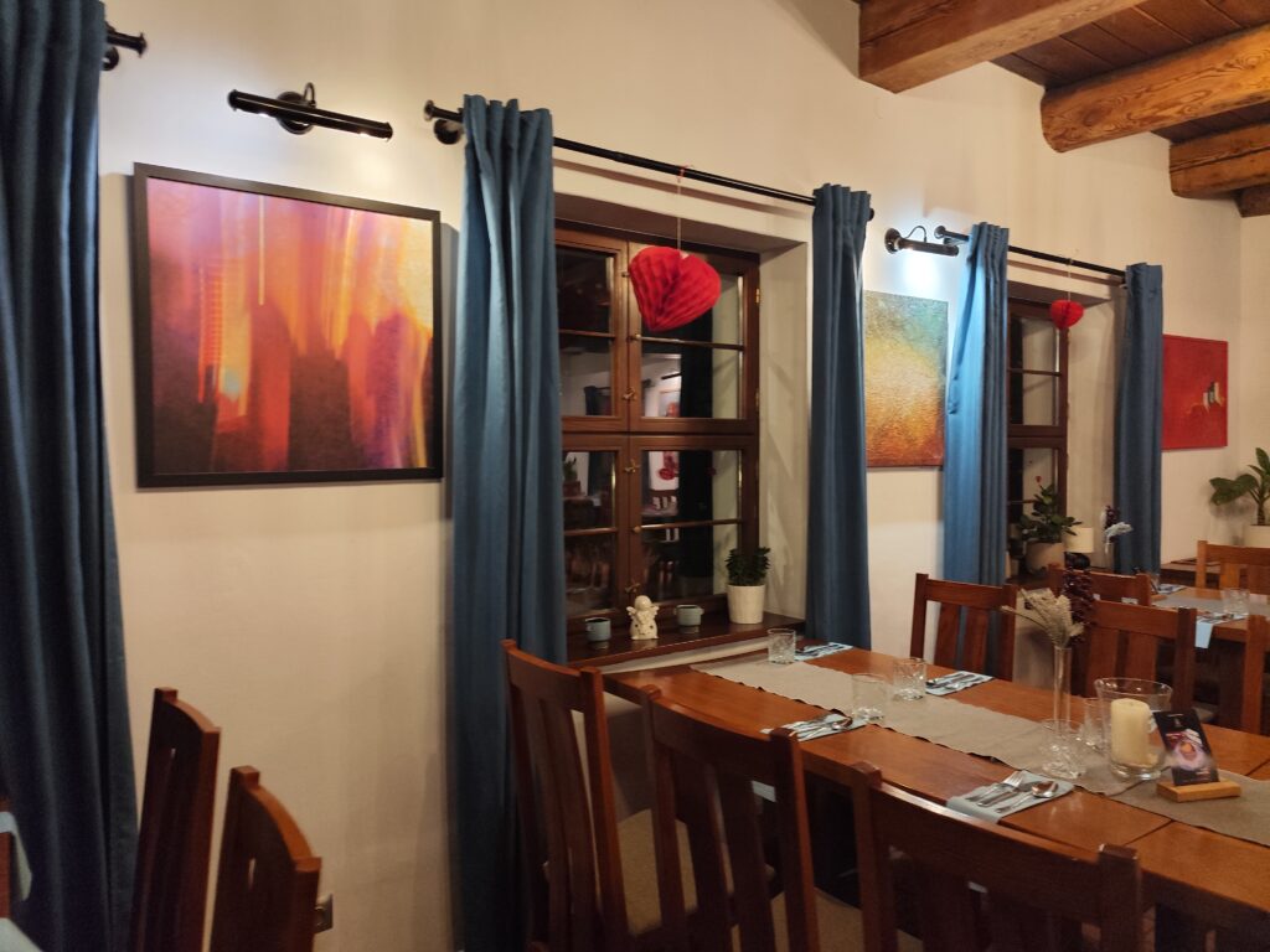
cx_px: 635
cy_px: 476
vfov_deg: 58.9
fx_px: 844
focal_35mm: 23
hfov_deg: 73.9
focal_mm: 6.19
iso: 400
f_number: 1.65
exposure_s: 1/25
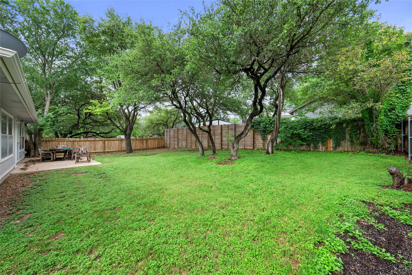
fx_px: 137
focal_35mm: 12
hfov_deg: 112.6
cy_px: 138
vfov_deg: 90.1
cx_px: 206
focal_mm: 12
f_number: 11
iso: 160
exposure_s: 1/13
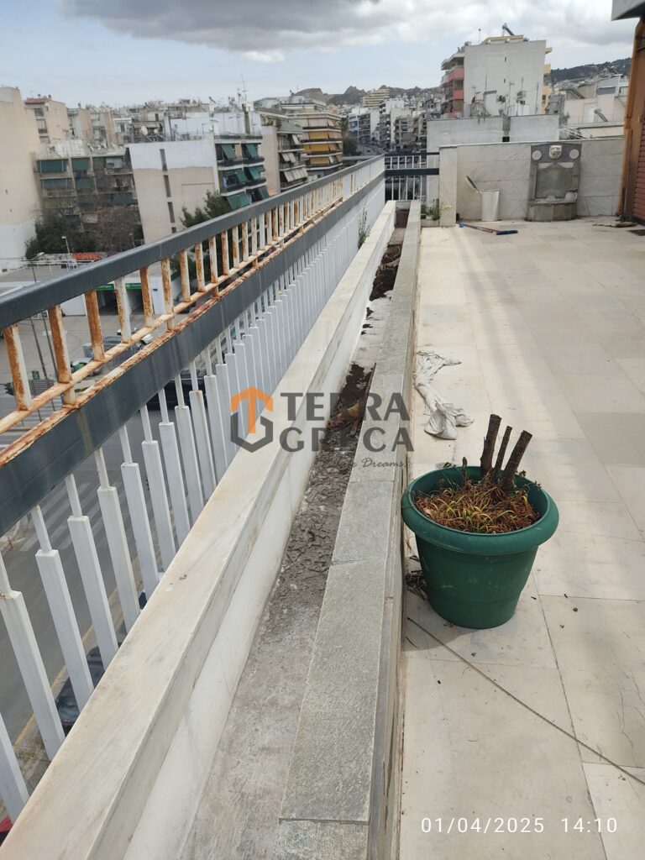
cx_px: 322
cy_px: 430
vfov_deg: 67.3
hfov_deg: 53.1
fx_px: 646
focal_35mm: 26
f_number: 1.79
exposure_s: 1/634
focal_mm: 4.74
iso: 100
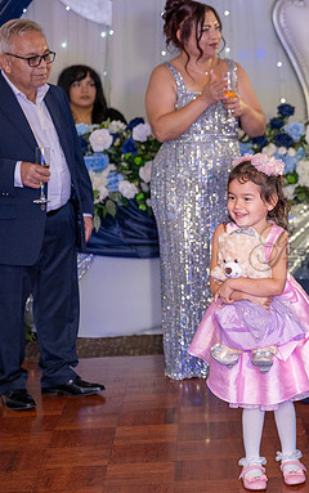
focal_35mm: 108
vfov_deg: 19.3
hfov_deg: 11.9
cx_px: 350
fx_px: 1452
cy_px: 248
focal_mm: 70
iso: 1250
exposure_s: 1/200
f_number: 2.8
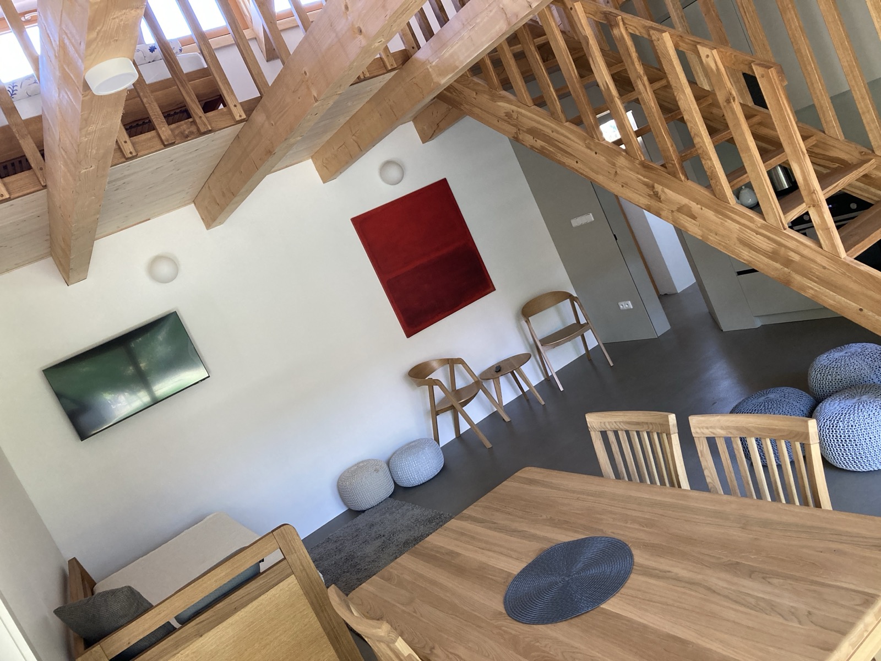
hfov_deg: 63.4
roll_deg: +24.4
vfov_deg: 49.7
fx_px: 713
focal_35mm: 28
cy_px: 330
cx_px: 440
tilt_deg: -7.0
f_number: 1.8
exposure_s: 1/60
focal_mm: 3.99
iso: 160
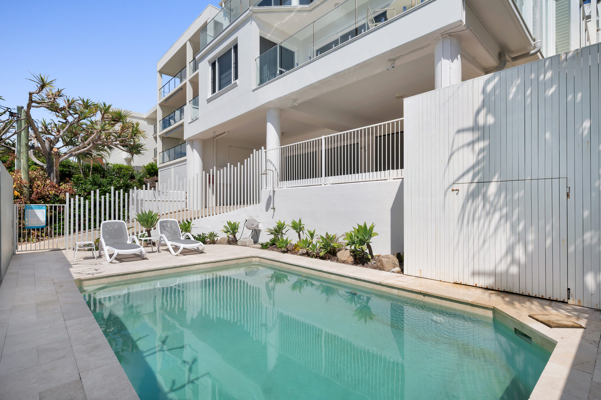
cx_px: 300
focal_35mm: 18
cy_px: 200
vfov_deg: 68.8
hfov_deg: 91.7
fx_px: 292
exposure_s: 1/200
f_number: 10
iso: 160
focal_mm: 17.5
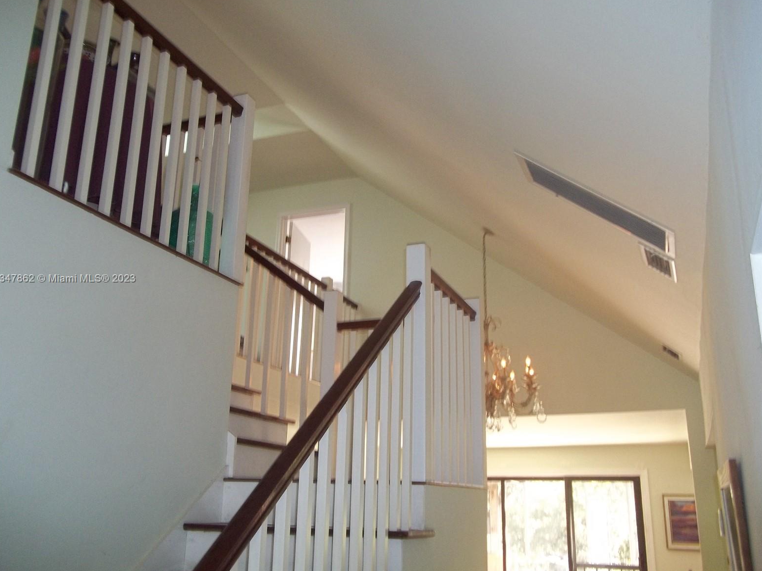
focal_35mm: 33
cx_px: 371
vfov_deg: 42.9
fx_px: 726
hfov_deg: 55.3
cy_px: 279
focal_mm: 5.7
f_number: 2.9
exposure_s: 1/30
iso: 160
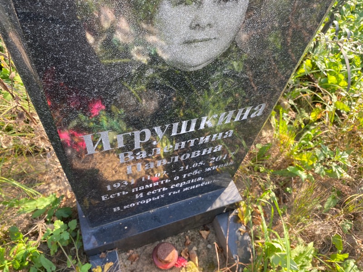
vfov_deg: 53.1
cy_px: 136
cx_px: 182
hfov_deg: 67.3
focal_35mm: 26
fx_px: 273
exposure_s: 1/142
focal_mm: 4.25
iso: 32
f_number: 1.8
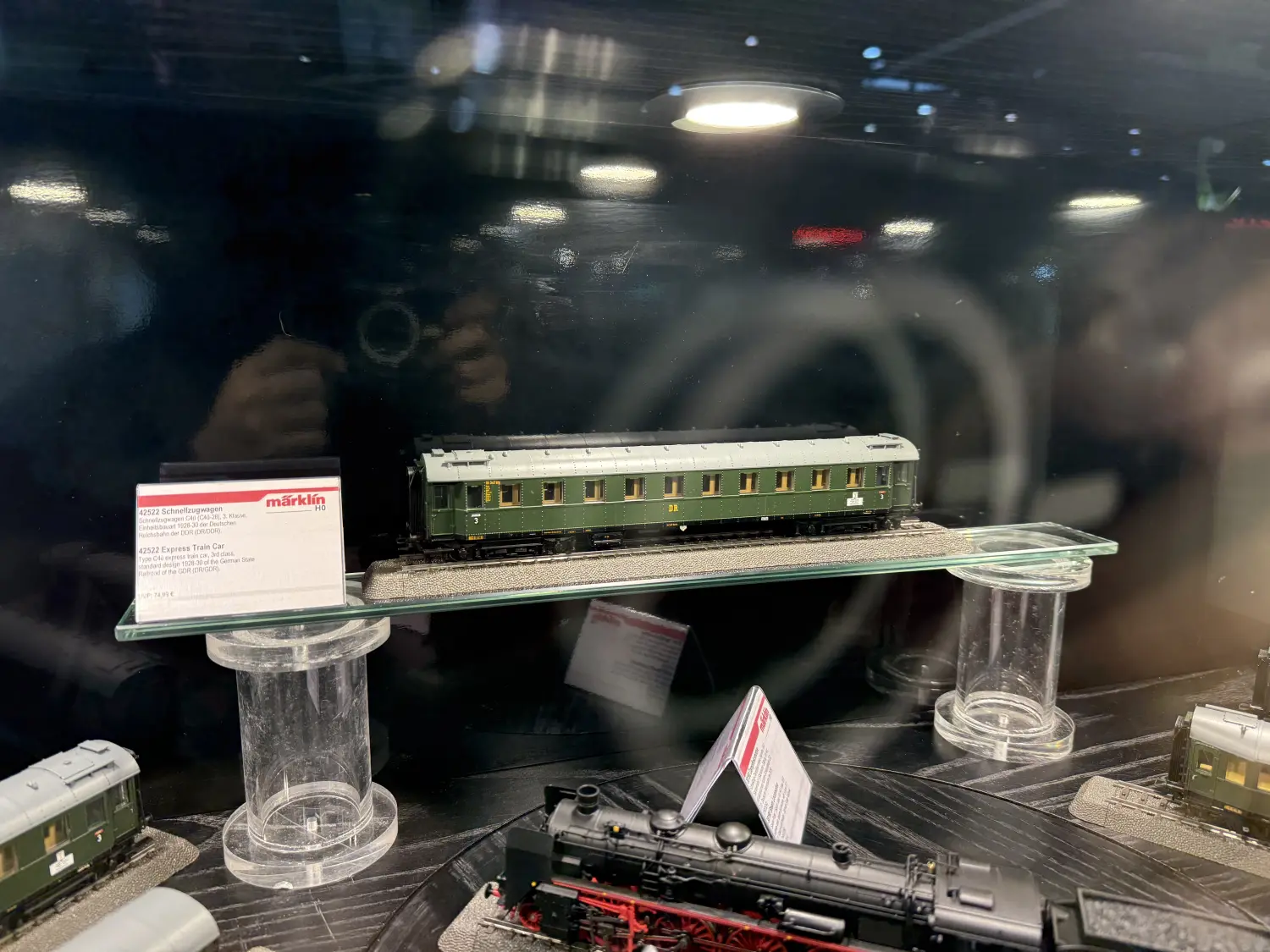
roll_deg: -1.5
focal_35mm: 24
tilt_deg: -11.6
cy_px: 476
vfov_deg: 56.8
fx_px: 881
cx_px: 635
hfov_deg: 71.6
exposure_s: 1/100
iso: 250
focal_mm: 6.76
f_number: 1.78
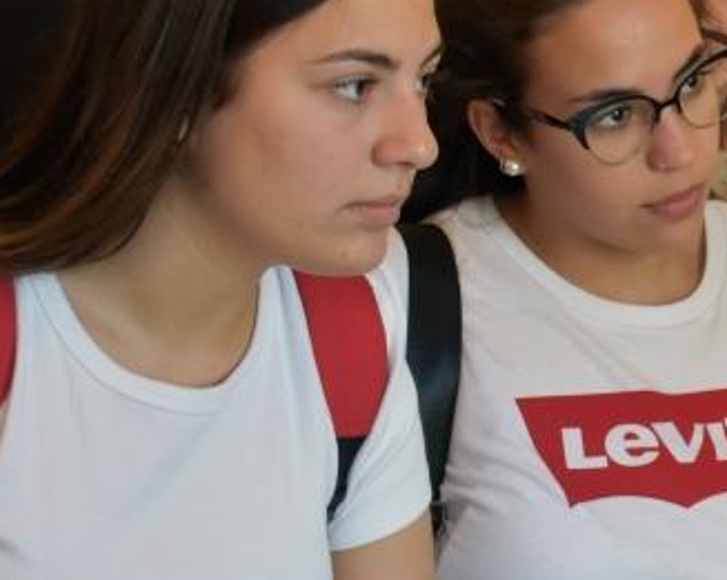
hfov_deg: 12.3
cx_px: 1063
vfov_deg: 10.3
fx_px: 3225
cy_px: 408
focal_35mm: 150
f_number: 5
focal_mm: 34
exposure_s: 1/100
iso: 800
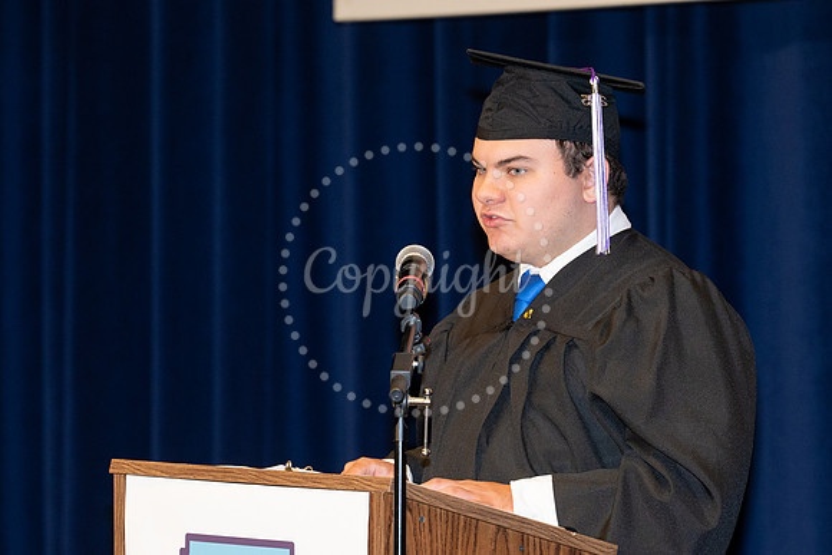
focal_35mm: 309
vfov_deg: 4.4
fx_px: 7149
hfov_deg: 6.7
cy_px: 282
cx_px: 299
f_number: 5.6
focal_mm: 200
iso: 1000
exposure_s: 1/80
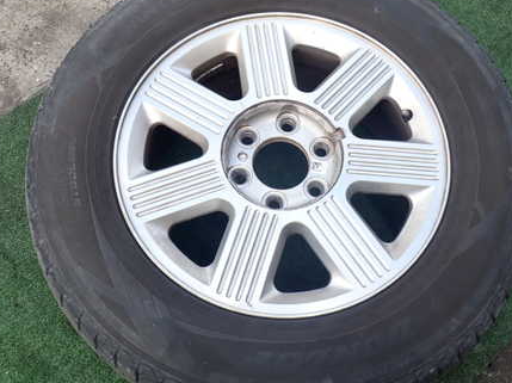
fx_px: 621
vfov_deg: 34.3
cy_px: 184
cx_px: 263
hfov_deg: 44.8
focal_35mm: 42
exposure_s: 1/200
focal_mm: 5.4
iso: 100
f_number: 3.2
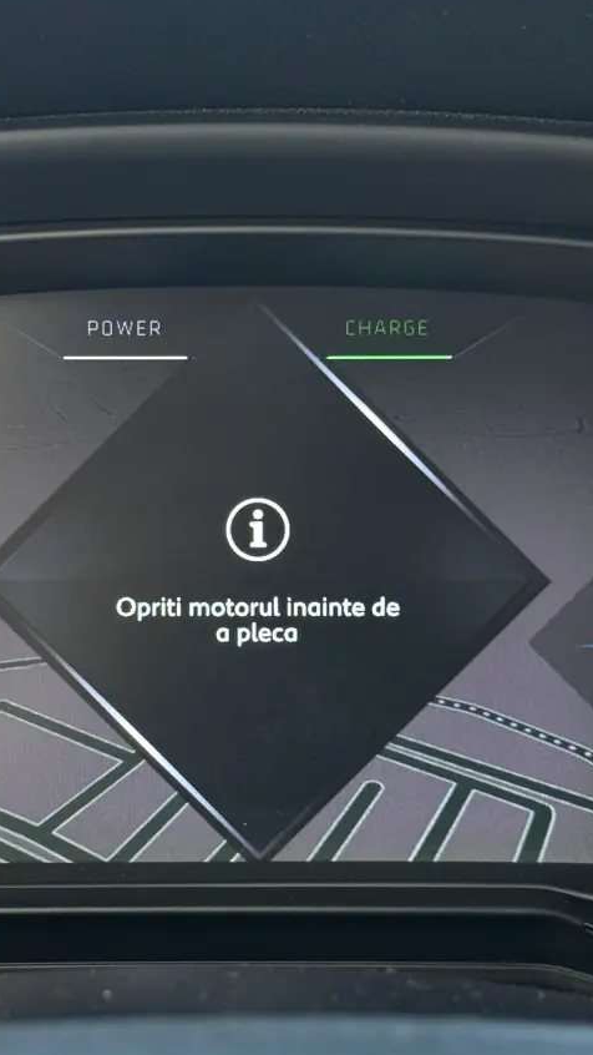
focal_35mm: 89
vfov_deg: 23.9
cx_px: 267
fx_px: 2487
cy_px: 539
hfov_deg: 13.6
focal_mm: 6.76
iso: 125
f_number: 1.78
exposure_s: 1/133
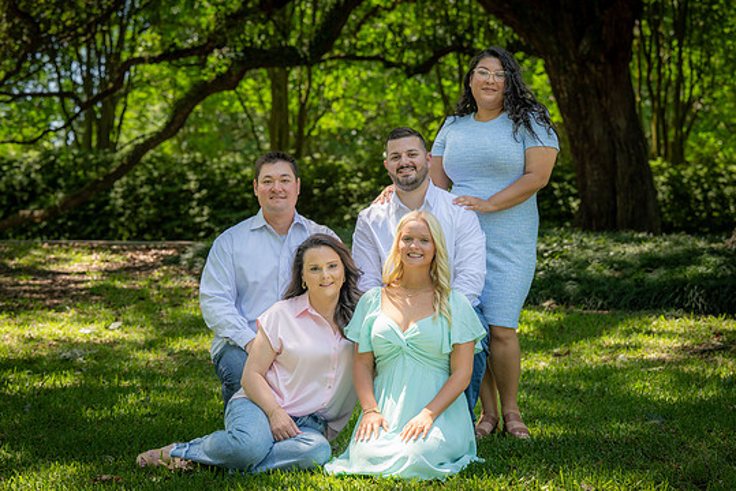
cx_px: 369
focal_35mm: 85
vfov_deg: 16.1
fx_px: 1739
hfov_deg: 23.9
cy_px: 238
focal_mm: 79
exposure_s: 1/200
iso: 100
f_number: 4.5
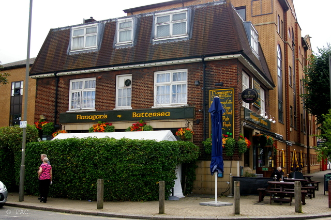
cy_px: 110
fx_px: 386
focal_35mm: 42
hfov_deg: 46.4
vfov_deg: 31.9
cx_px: 166
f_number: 5.6
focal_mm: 28
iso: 200
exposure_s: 1/180
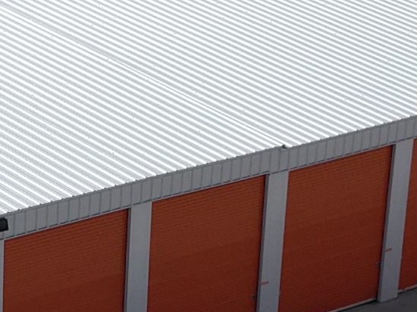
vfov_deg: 8.3
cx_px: -72
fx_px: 2119
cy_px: 396
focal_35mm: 176
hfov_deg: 11.0
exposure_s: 1/8000
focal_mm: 6.72
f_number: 1.7
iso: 150
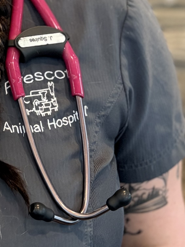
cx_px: -75
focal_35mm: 99
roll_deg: -0.2
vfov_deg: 19.2
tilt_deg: -11.1
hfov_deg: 14.2
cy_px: -13
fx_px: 705
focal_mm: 5.96
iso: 250
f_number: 1.6
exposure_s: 1/60
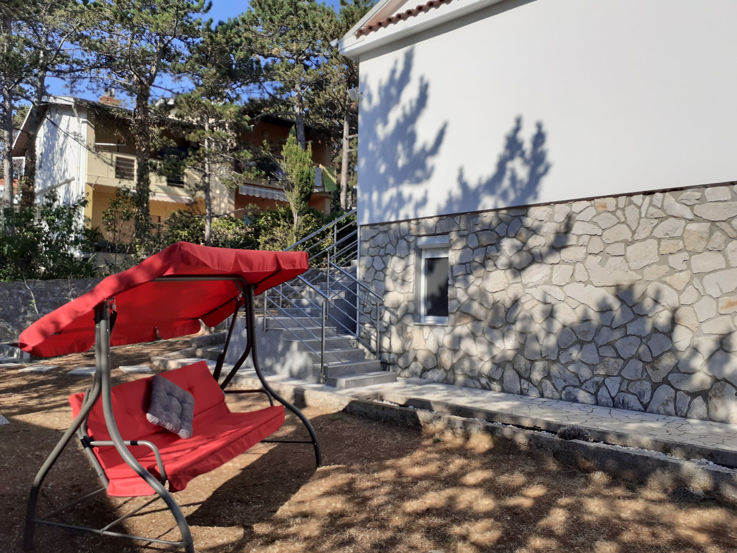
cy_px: 276
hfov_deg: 65.3
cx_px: 368
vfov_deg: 51.4
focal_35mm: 27
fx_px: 575
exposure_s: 1/2618
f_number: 1.9
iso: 40
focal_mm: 3.6
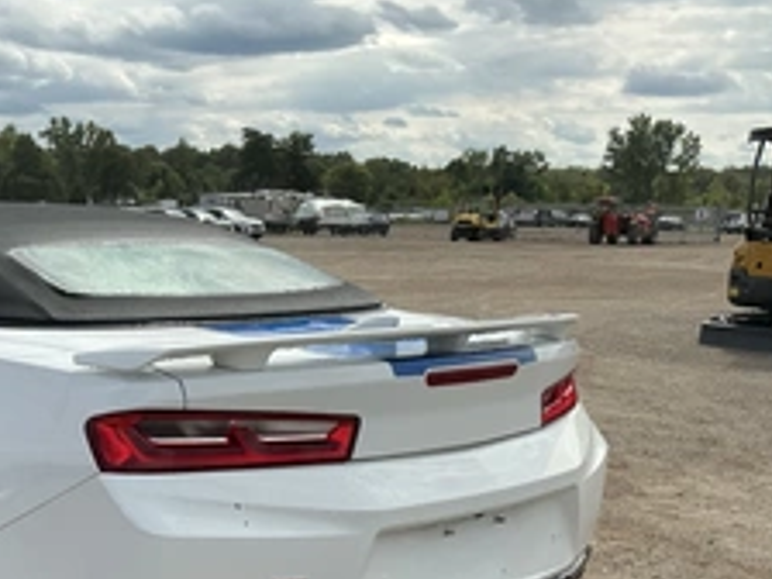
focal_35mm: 50
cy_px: 441
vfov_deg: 28.6
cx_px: 107
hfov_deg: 36.3
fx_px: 1115
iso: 25
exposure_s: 1/2427
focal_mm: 3
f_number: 1.8
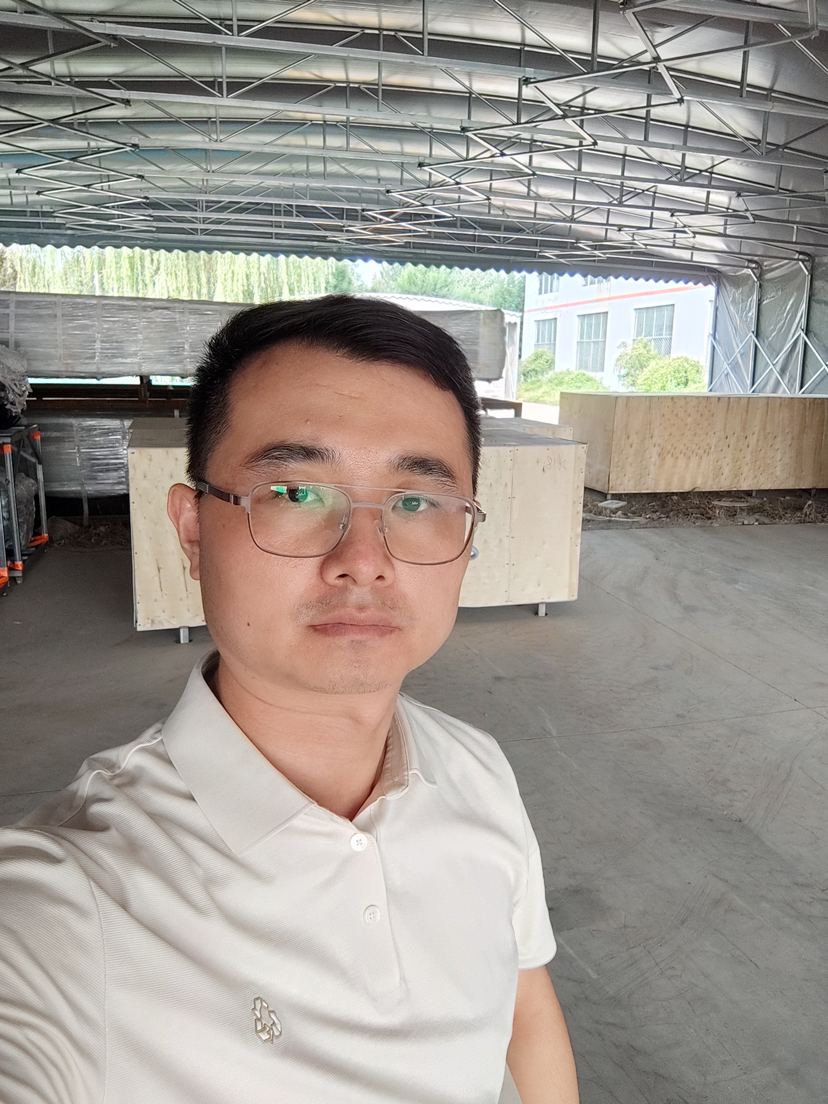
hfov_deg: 56.8
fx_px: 765
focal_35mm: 24
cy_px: 552
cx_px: 414
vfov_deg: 71.6
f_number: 2.4
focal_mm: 3.26
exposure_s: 1/142
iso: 50
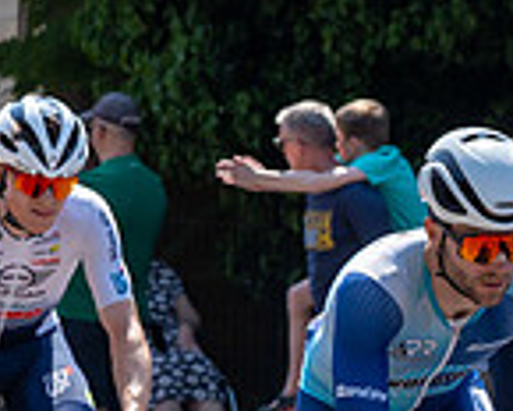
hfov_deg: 5.0
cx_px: 1318
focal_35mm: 373
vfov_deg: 4.1
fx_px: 5663
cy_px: 338
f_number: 5
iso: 160
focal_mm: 68
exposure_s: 1/800
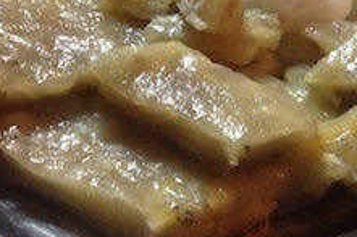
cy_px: 56
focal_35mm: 66
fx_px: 654
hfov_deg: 29.9
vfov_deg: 20.4
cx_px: 279
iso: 500
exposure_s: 1/15
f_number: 2.4
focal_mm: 4.28
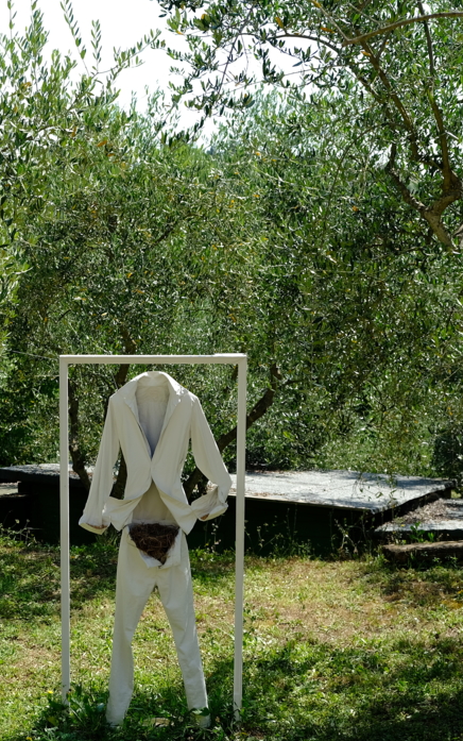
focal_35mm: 59
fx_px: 1190
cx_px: 156
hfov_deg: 21.9
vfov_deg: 34.5
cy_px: 368
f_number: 4
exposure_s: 1/180
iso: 100
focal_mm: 25.4
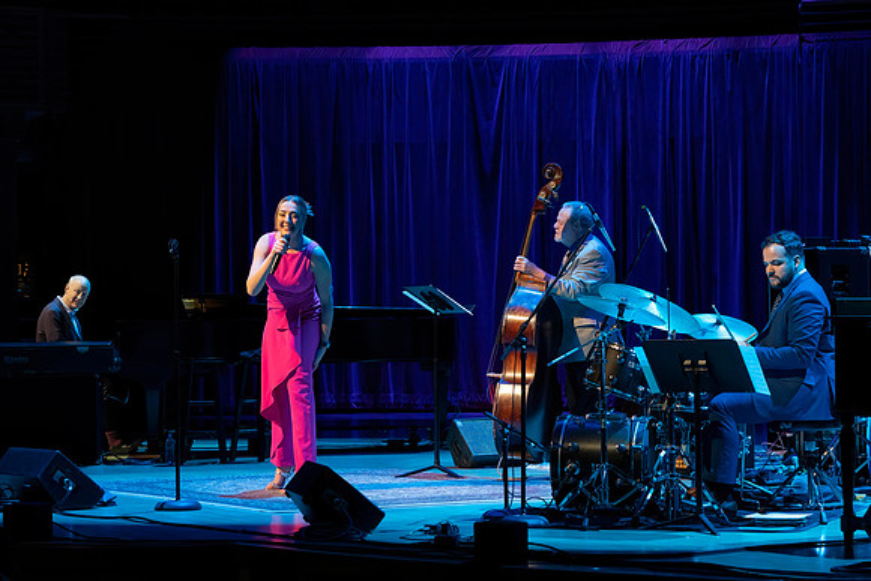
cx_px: 436
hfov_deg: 19.2
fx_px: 2581
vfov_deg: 12.8
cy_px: 290
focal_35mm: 107
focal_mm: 100
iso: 4000
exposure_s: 1/250
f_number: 7.1
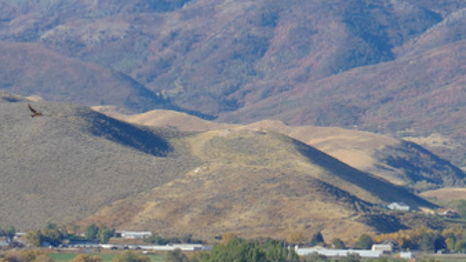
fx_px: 4176
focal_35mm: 338
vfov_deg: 3.6
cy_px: 120
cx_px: 164
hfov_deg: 6.4
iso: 80
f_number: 4
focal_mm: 29.5
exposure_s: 1/640
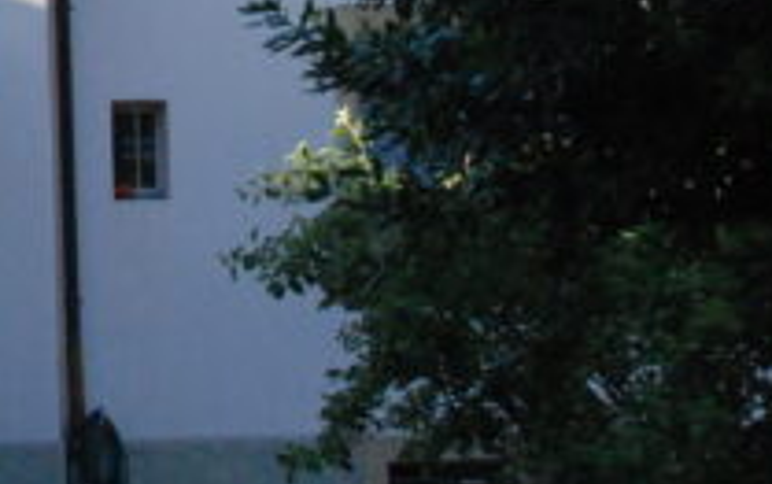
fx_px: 4106
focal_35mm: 195
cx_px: -358
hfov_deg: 10.4
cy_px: -142
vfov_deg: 6.7
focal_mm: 26
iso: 1000
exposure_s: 1/400
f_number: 10
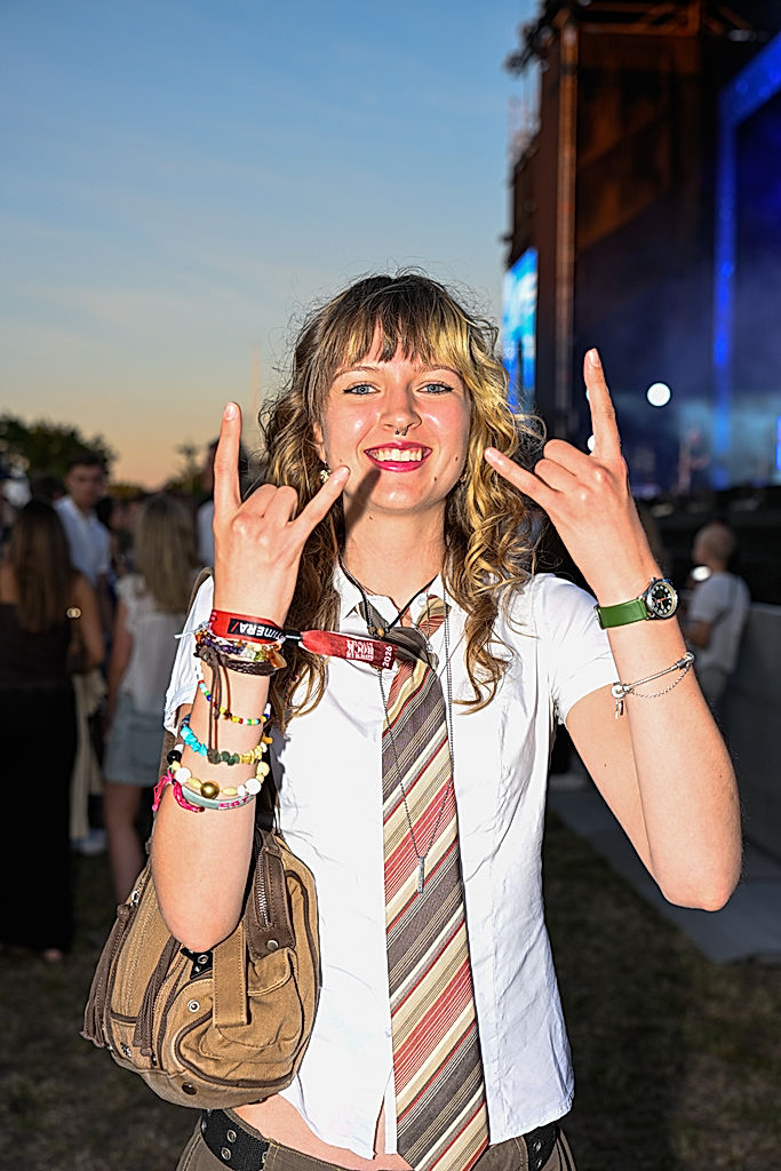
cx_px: 390
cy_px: 586
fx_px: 1366
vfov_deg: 46.4
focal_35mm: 42
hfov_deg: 31.9
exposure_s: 1/160
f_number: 4
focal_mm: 42
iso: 200
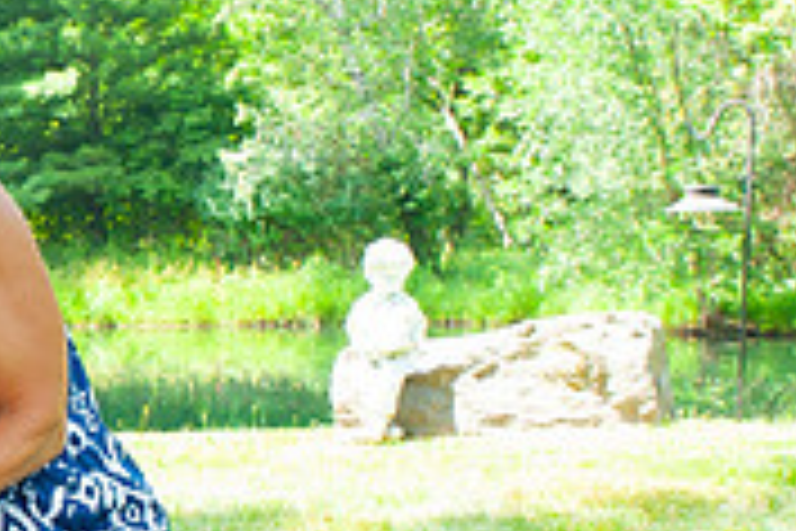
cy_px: 285
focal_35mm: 122
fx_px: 2697
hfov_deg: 15.5
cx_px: -378
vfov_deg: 11.2
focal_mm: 32
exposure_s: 1/125
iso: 800
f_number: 11
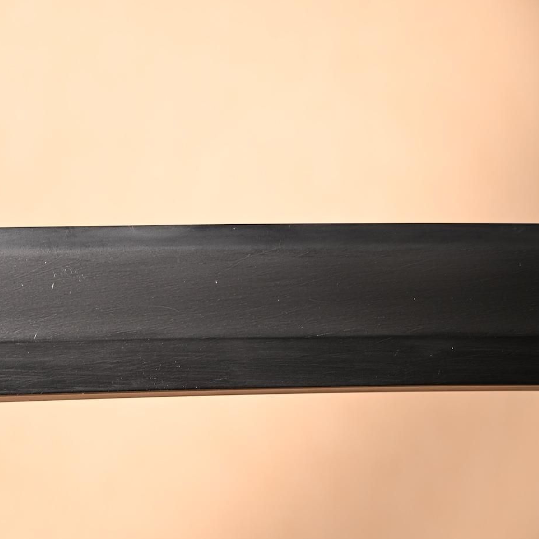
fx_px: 2337
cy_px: 270
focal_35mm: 133
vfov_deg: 13.2
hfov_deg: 13.1
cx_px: 161
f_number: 5.3
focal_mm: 69
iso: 100
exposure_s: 1/2
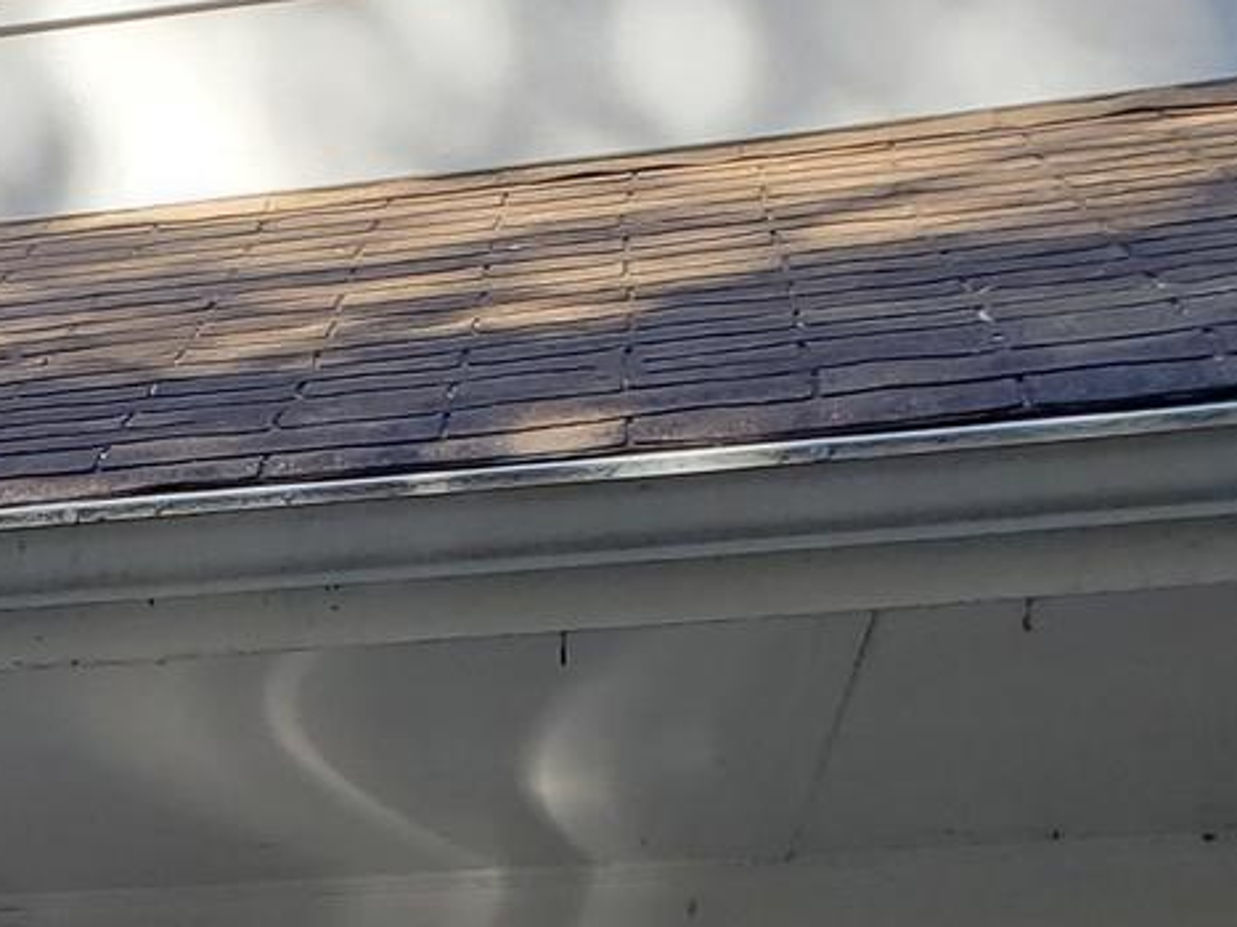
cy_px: 1544
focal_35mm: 114
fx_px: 4073
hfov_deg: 14.6
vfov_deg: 12.1
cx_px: -1160
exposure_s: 1/334
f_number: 2.4
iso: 50
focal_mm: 4.3
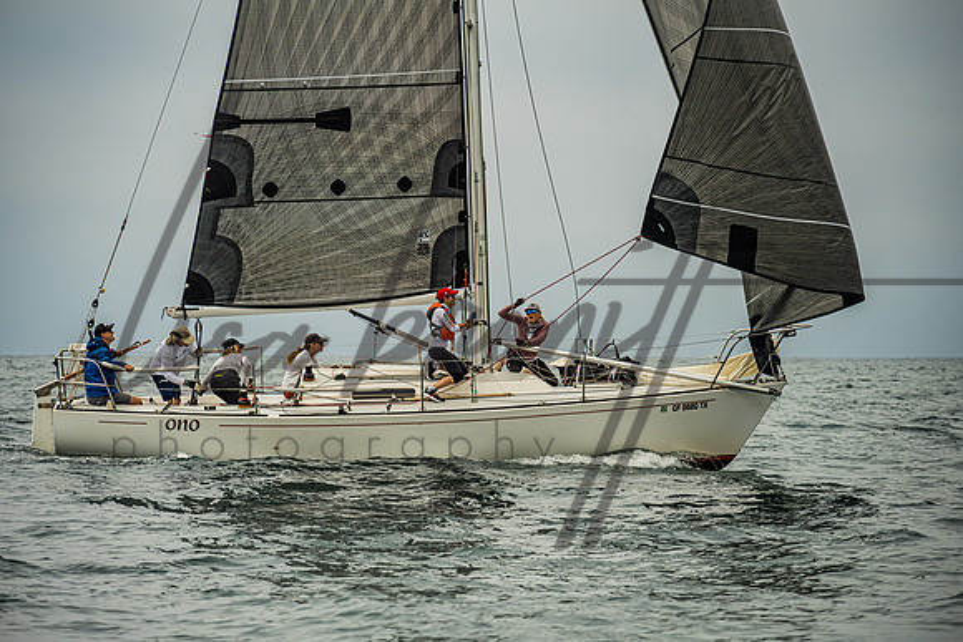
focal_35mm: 205
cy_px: 321
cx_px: 482
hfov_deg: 10.0
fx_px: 5492
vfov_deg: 6.7
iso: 400
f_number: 6.3
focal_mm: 200
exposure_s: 1/1600
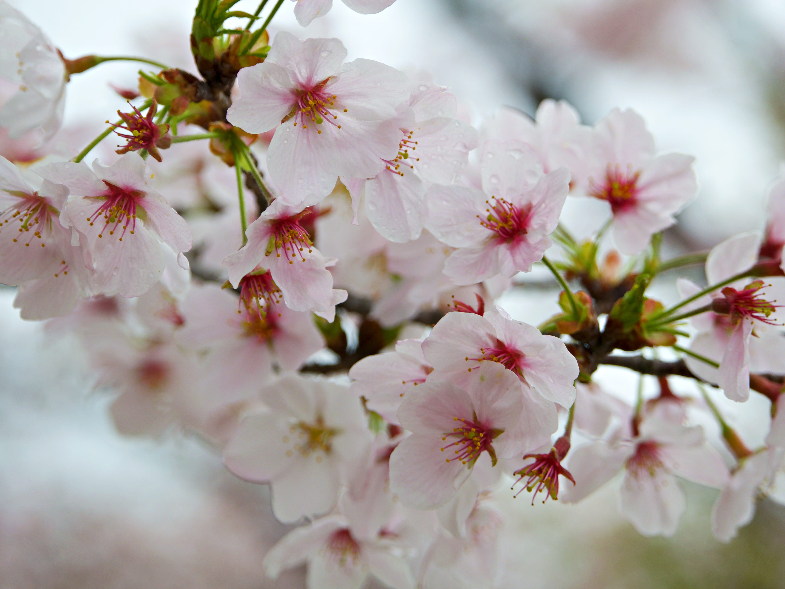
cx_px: 392
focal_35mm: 186
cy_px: 294
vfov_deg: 8.0
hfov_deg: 10.6
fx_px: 4220
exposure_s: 1/320
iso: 200
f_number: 5.4
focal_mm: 93
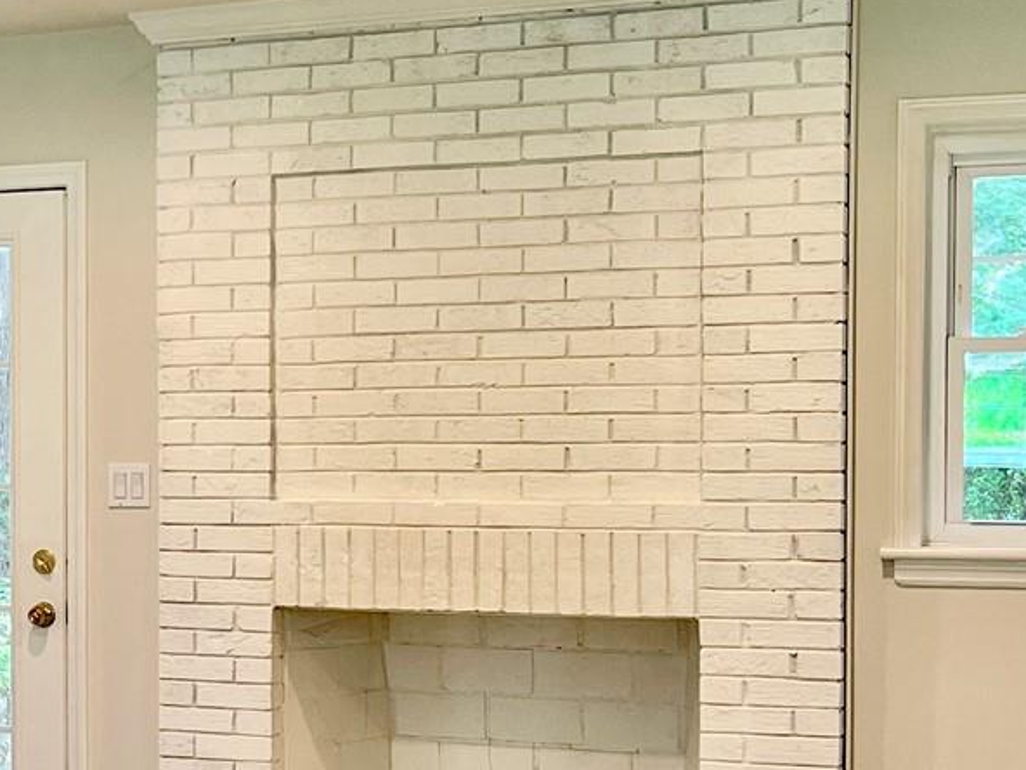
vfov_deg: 16.4
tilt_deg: -1.8
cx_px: -76
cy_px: 493
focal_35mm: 90
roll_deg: +0.1
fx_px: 2668
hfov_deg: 20.8
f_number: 1.5
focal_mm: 5.7
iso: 100
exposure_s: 1/120
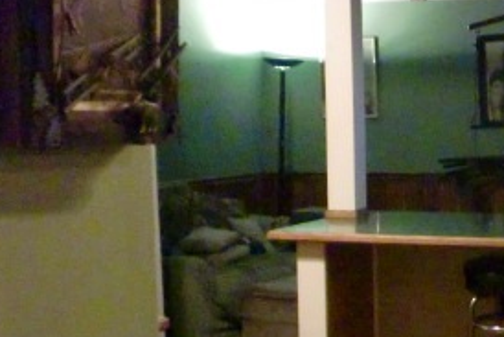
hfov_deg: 22.8
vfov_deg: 16.1
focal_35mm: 85
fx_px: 1191
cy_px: 195
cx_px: 517
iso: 1250
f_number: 3.1
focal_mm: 6.3
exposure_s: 1/60
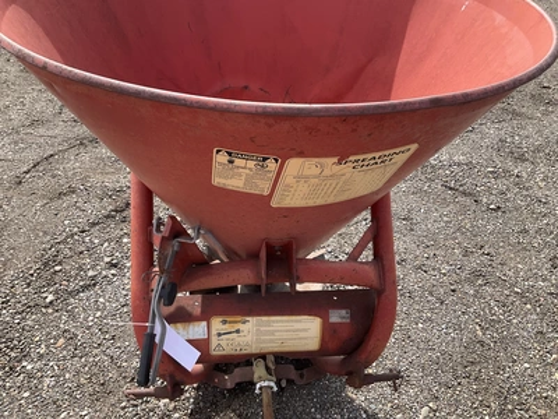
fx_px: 467
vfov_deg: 48.2
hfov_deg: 61.7
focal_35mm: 29
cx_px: 279
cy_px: 210
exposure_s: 1/599
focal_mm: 3
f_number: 1.8
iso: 25
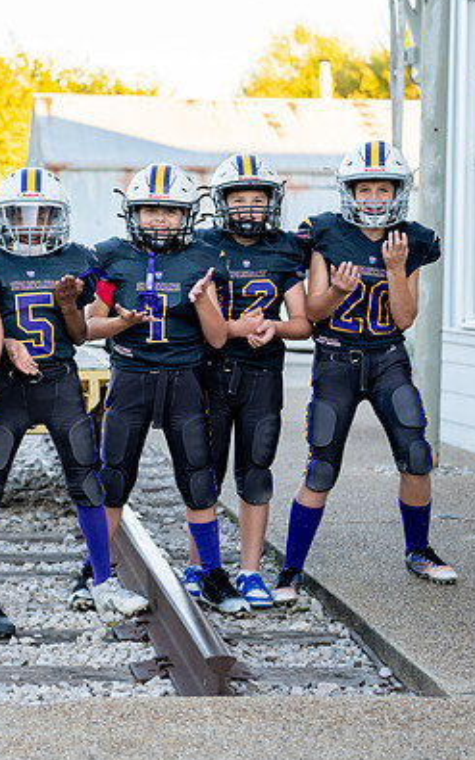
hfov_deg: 13.1
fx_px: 2029
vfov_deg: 21.2
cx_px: -56
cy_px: 343
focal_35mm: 98
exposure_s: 1/400
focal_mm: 50
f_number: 2.5
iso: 160
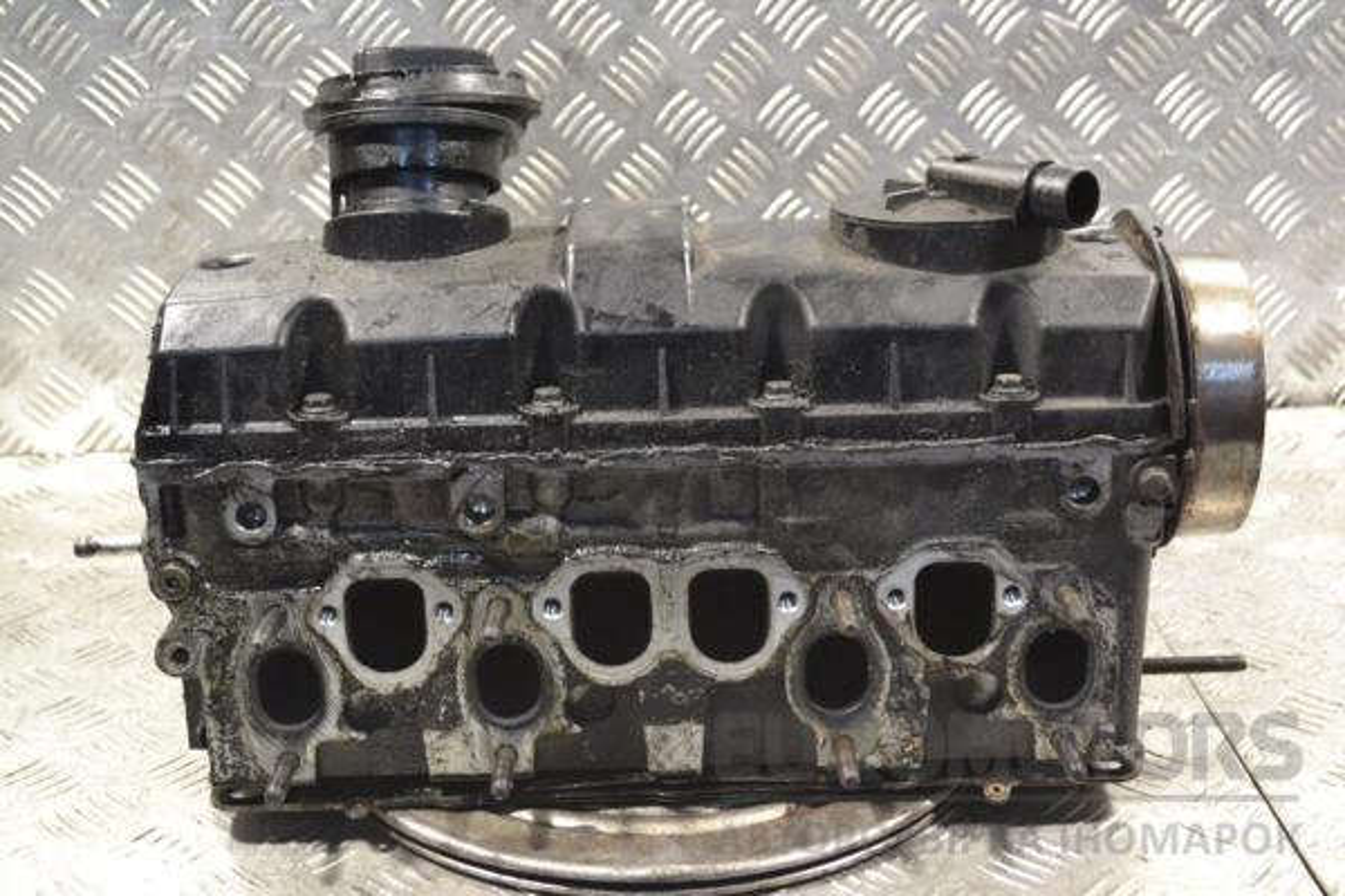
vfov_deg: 26.5
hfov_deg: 38.9
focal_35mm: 51
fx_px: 1905
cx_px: 672
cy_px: 448
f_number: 6.3
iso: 3200
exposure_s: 1/160
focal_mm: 34
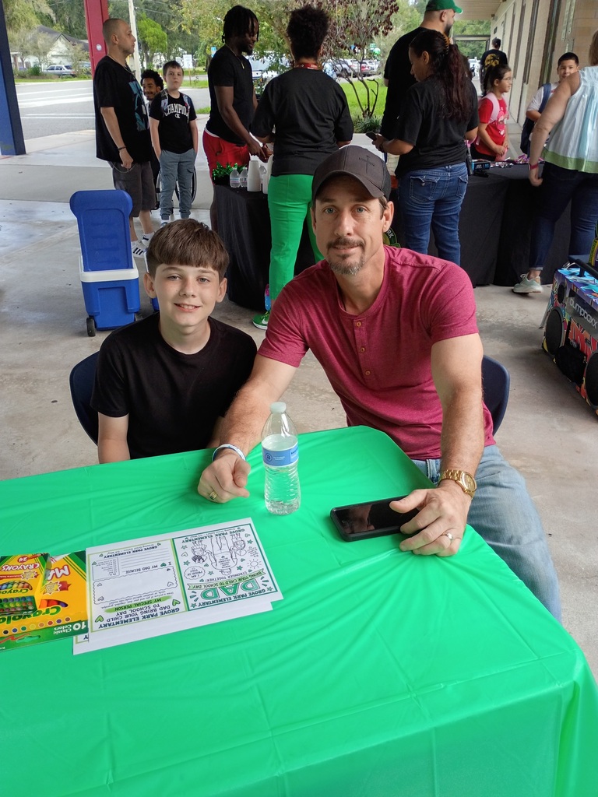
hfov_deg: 48.2
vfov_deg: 61.7
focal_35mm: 29
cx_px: 299
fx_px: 668
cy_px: 398
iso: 188
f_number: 1.8
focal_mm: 4.27
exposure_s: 1/60
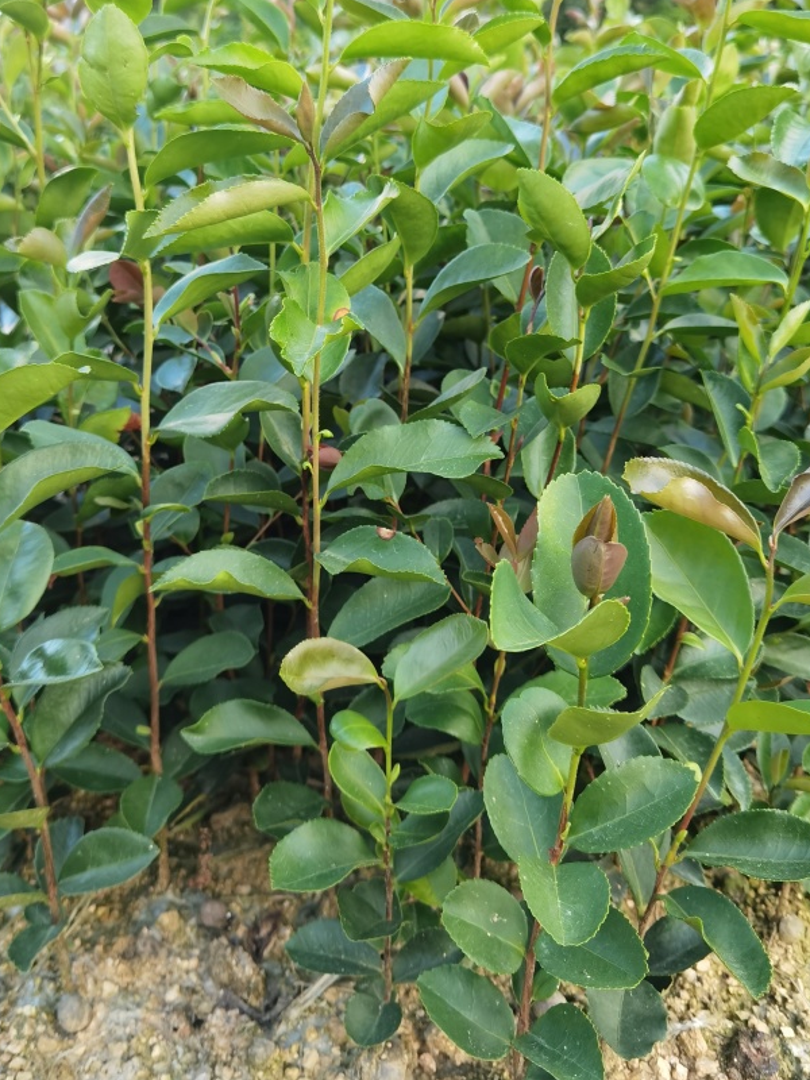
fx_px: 1123
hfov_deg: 39.6
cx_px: 371
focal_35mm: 36
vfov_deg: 50.8
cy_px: 399
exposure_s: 1/102
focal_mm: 6.71
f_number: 1.9
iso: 50
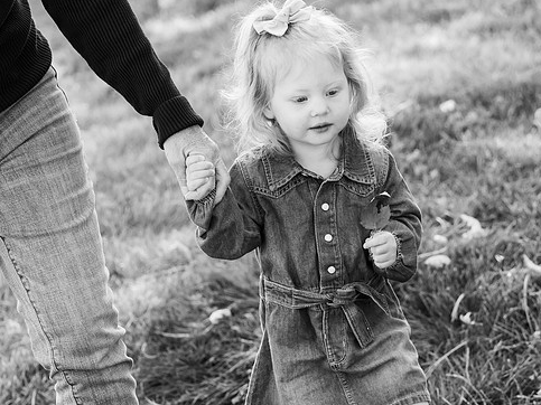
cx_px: 224
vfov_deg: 9.4
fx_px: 2453
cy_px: 201
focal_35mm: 157
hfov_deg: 12.6
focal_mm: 136
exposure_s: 1/320
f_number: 6.3
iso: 1600
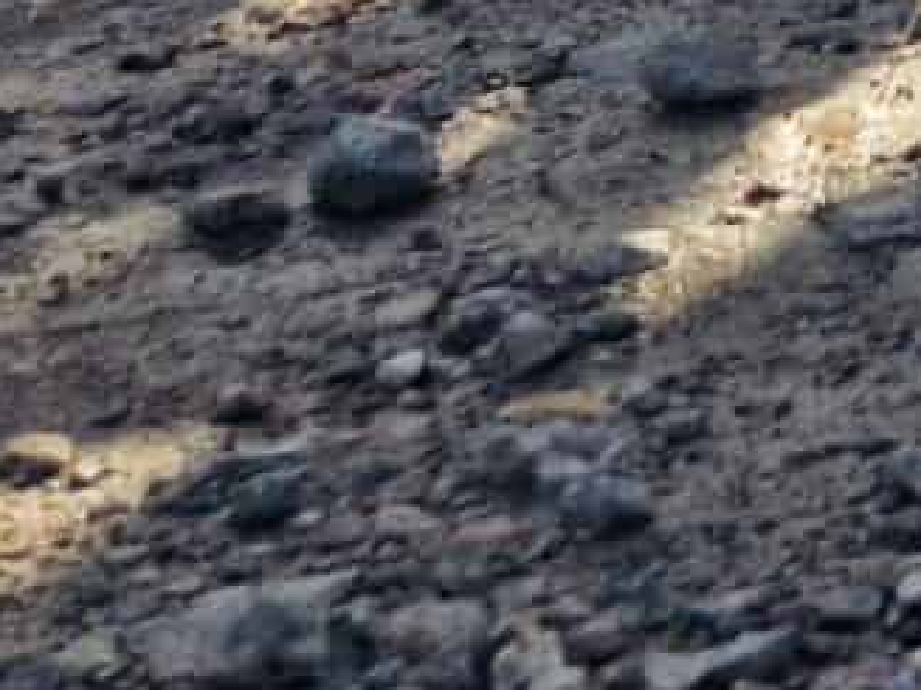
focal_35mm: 144
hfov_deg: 12.0
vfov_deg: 8.8
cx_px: 1929
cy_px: -1239
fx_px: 3830
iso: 50
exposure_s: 1/1280
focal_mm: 5.4
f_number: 1.8
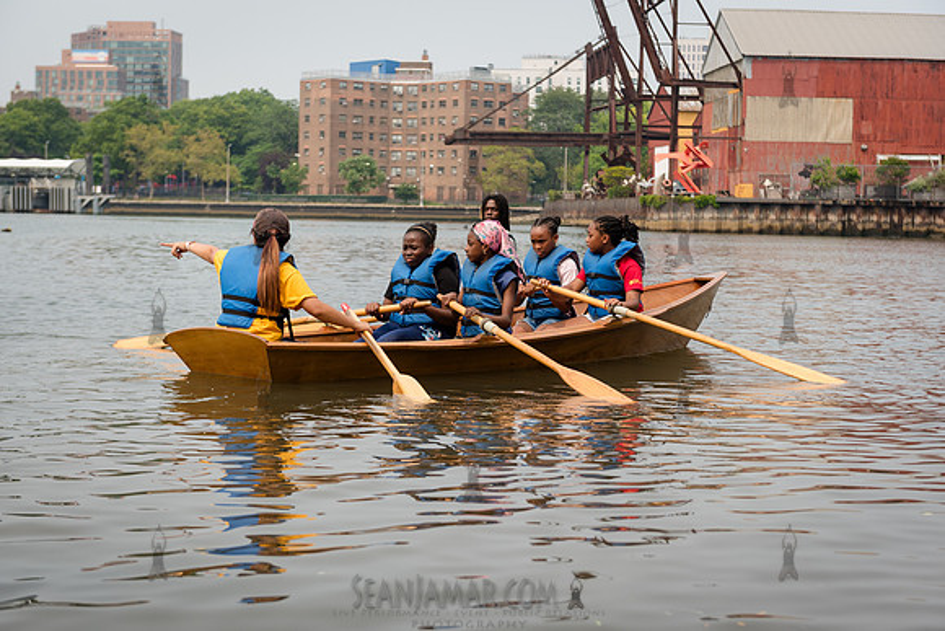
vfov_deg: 19.5
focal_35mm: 70
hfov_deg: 28.8
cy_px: 316
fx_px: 1838
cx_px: 472
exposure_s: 1/1250
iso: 200
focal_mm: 70
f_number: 4
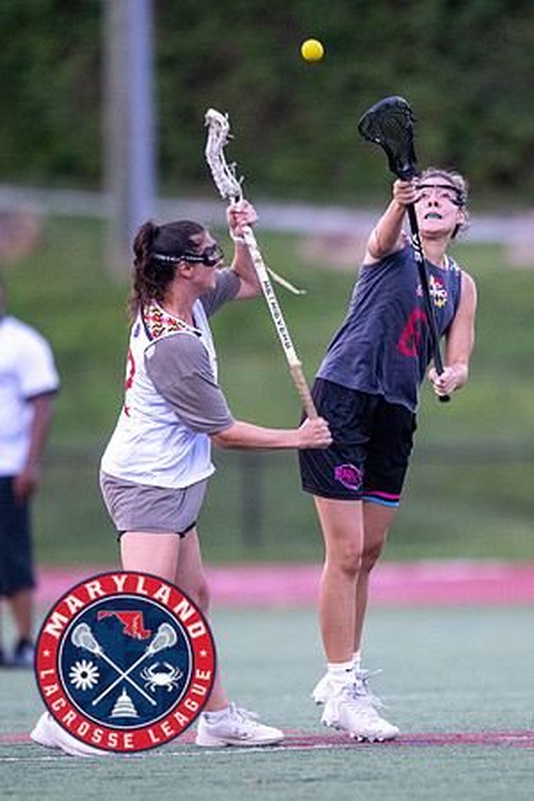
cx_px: 406
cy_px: 435
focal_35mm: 652
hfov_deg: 2.1
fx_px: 14508
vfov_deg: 3.2
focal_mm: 400
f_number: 2.8
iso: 3200
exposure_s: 1/1000
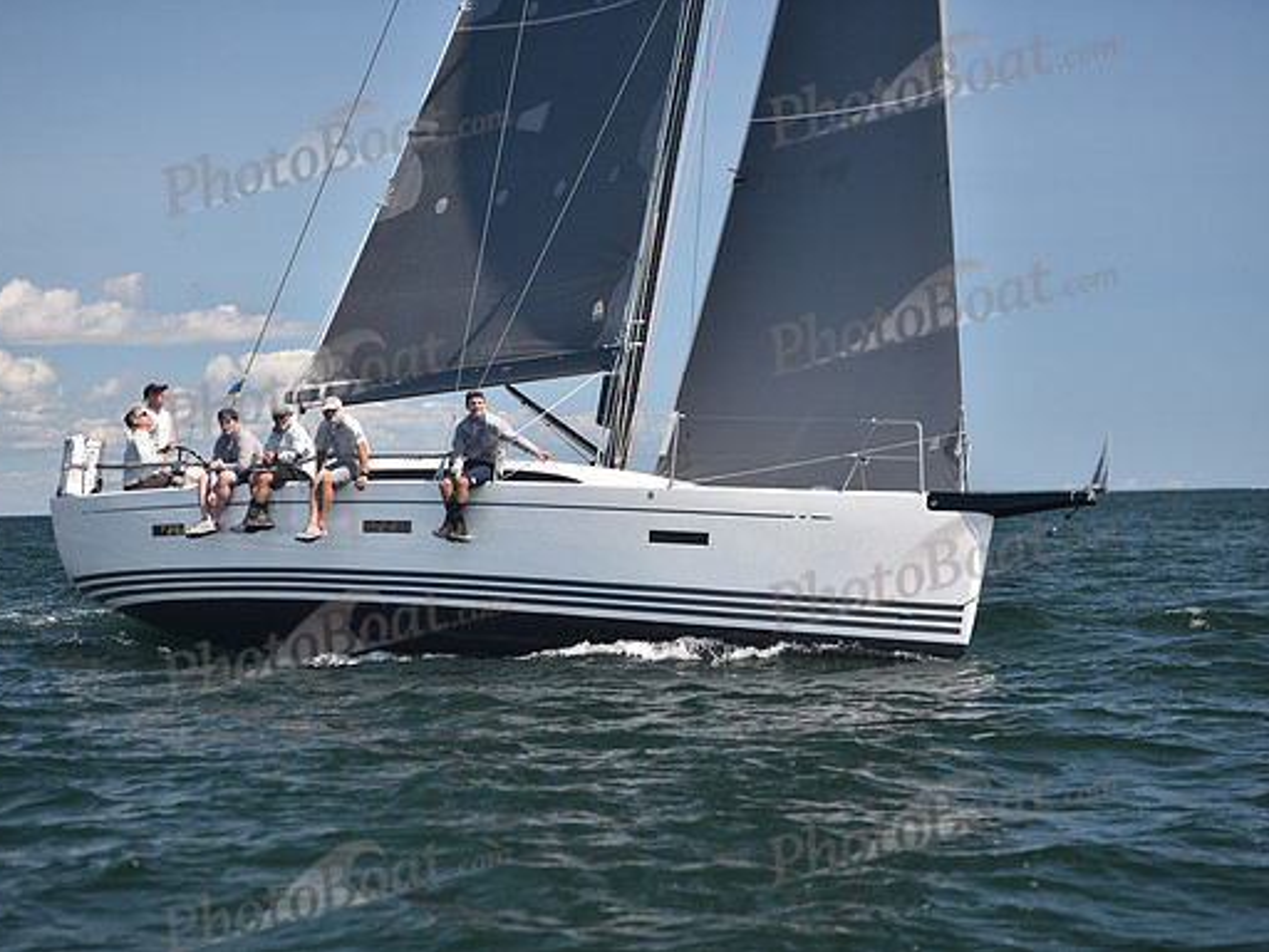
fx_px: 3593
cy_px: 475
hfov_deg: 20.0
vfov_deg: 15.1
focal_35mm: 98
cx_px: 642
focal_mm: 90
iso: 250
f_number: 2.8
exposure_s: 1/2000
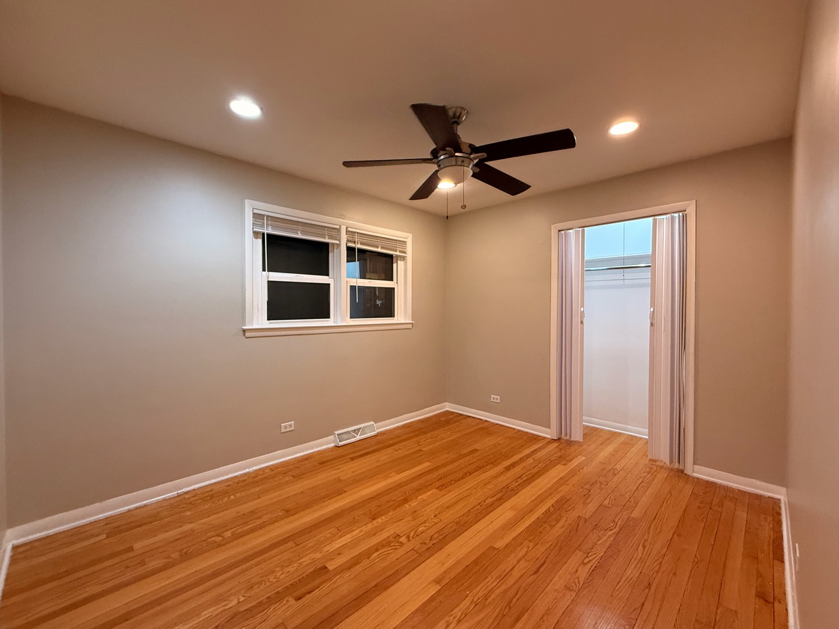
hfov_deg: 102.1
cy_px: 314
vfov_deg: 85.7
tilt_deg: -0.6
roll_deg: +2.4
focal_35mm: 14
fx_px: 339
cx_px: 420
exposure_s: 1/60
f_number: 2.2
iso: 320
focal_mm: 2.22
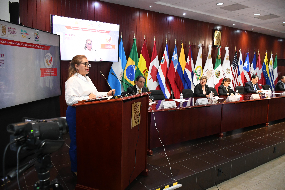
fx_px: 214
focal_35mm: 27
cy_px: 95
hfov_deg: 67.4
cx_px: 142
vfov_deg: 47.9
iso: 2500
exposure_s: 1/100
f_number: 3.5
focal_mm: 18
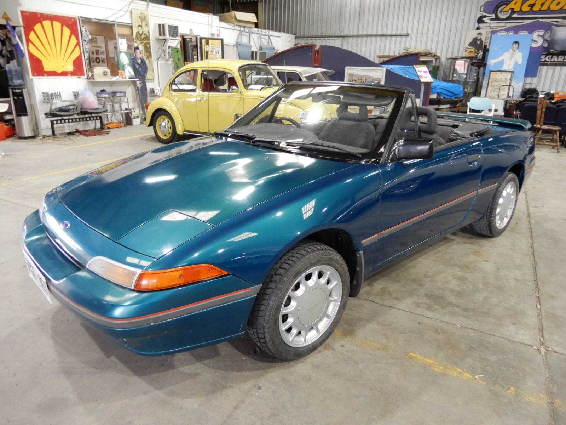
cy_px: 212
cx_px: 283
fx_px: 392
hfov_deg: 71.6
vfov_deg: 56.8
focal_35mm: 24
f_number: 3.4
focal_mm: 4.3
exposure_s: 1/25
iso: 400
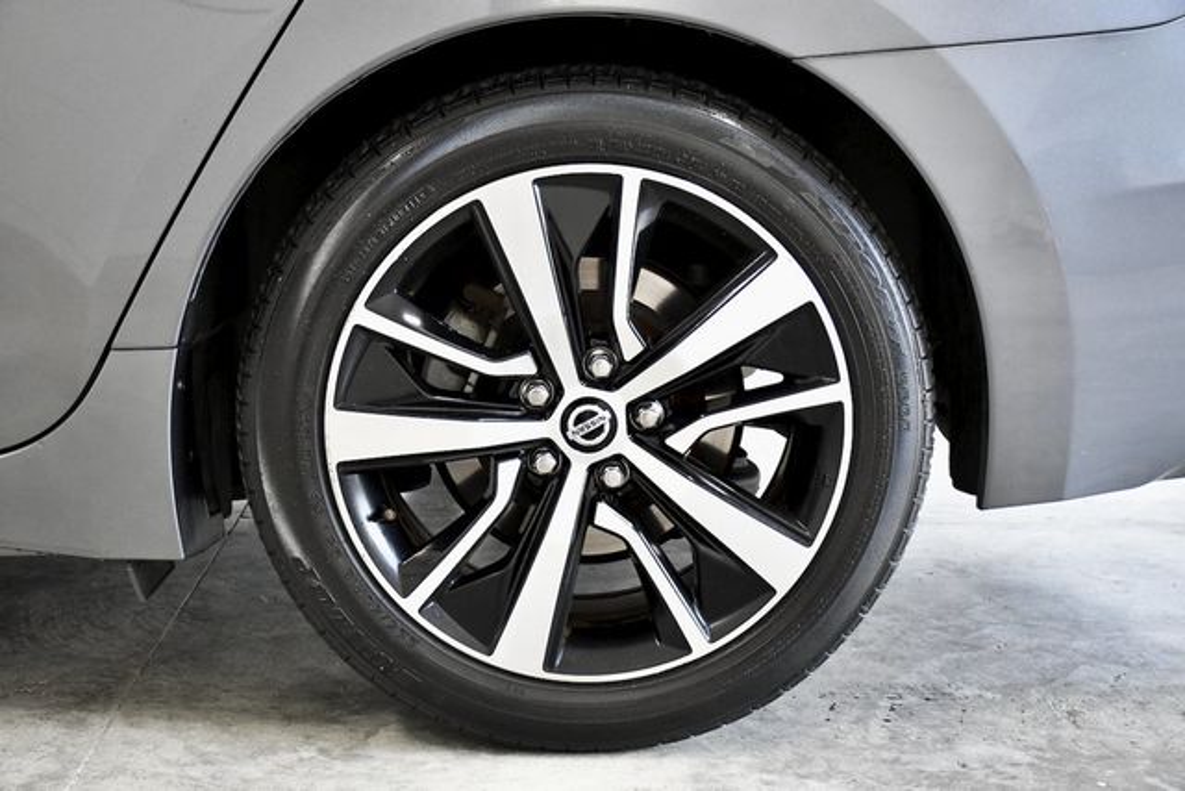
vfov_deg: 26.0
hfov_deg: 38.2
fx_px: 1712
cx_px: 592
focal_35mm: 52
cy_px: 396
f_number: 4.2
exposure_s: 1/400
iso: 2500
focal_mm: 35
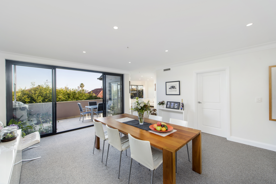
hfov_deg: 104.3
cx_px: 138
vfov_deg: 81.2
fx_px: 107
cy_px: 92
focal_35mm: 14
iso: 200
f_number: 8
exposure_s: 1/200
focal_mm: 14
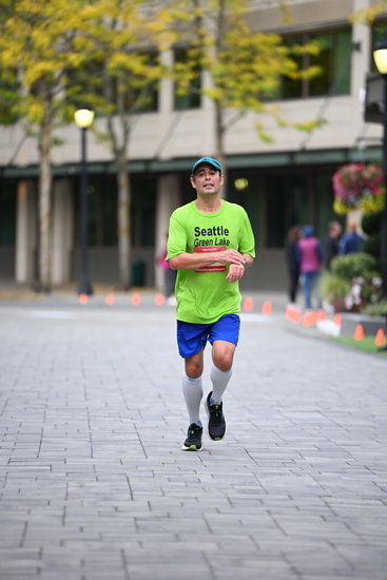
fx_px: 3223
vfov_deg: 10.3
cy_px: 290
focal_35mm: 200
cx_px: 194
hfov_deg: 6.9
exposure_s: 1/1600
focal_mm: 200
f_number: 2.8
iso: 1000
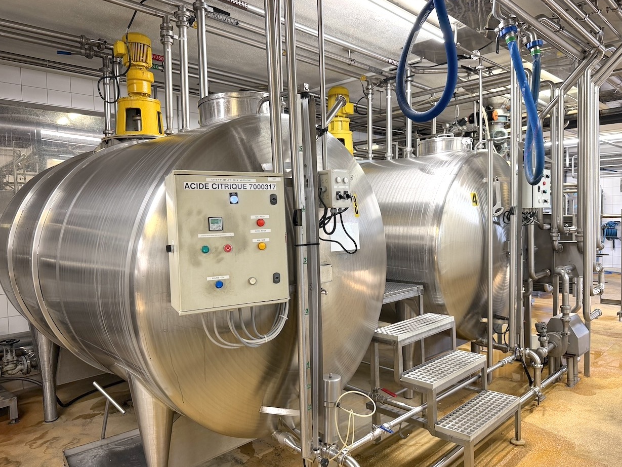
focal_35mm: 25
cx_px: 320
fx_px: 449
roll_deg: +1.6
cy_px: 240
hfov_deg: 69.4
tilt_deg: -3.3
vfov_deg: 54.9
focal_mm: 6.76
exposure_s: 1/50
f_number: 1.78
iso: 125
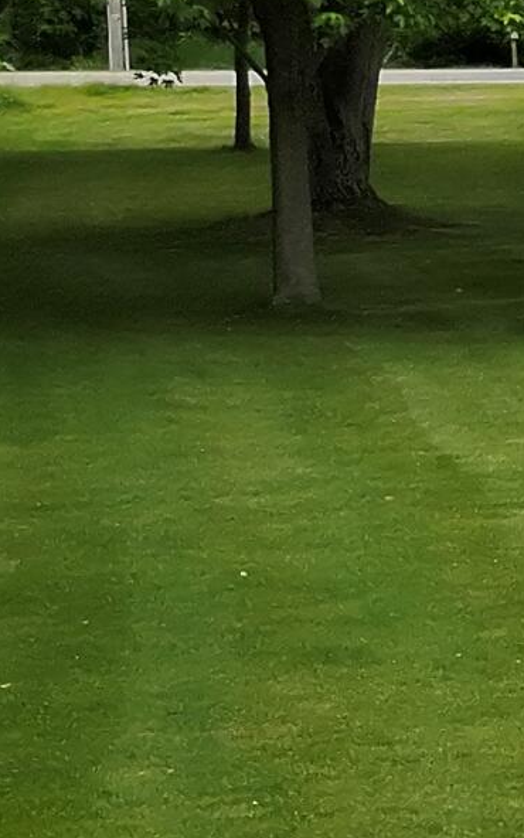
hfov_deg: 7.5
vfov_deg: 16.2
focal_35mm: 129
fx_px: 2948
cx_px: 2007
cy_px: 372
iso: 220
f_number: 1.7
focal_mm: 6.72
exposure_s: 1/1600
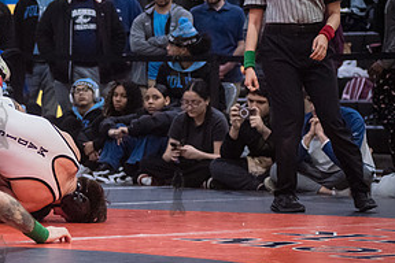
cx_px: -1
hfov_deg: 11.8
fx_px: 1887
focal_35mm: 172
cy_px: 125
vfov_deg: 8.0
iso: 8000
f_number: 3.2
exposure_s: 1/500
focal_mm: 80
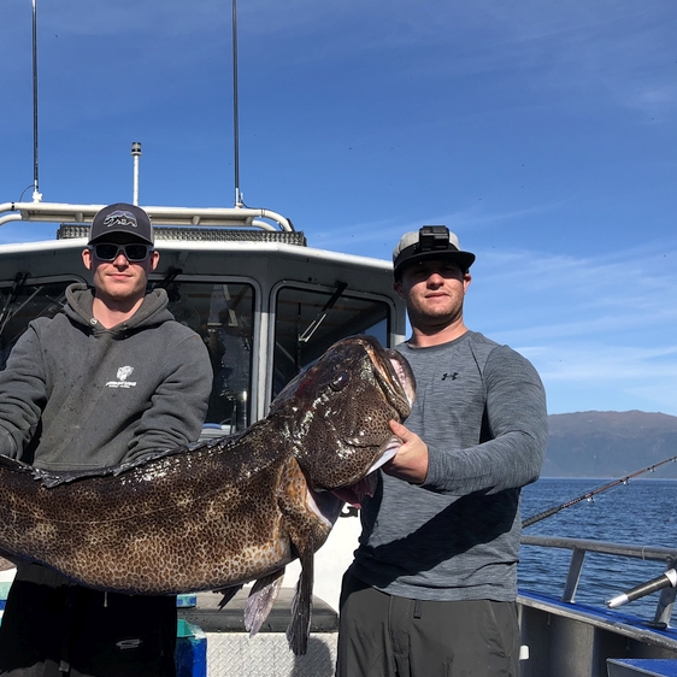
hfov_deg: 37.5
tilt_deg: +10.9
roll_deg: -0.1
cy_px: 260
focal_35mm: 44
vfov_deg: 38.1
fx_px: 974
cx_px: 177
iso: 20
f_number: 1.8
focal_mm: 4
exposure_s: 1/2183
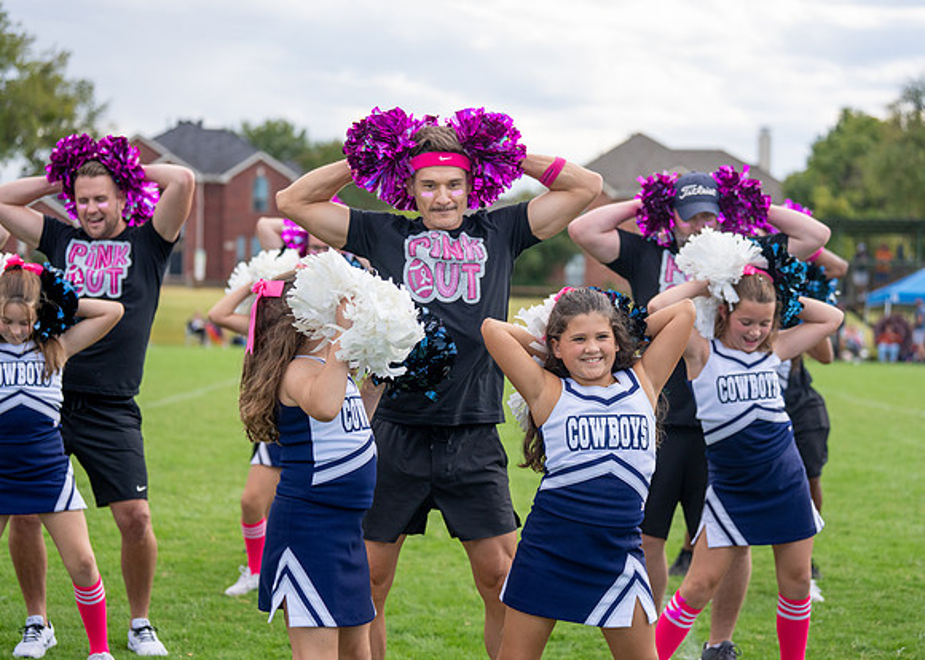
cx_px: 462
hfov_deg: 26.2
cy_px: 330
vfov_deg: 18.8
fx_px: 1991
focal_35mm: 76
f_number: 2.8
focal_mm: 70
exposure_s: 1/4000
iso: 500
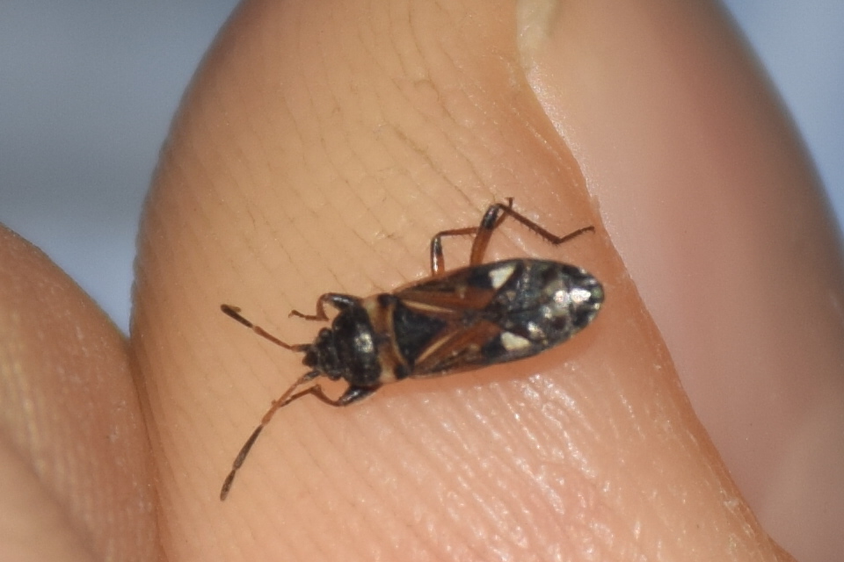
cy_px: 281
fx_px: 4923
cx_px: 422
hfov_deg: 9.8
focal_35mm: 210
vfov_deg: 6.5
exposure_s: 1/60
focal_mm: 140
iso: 100
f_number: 8
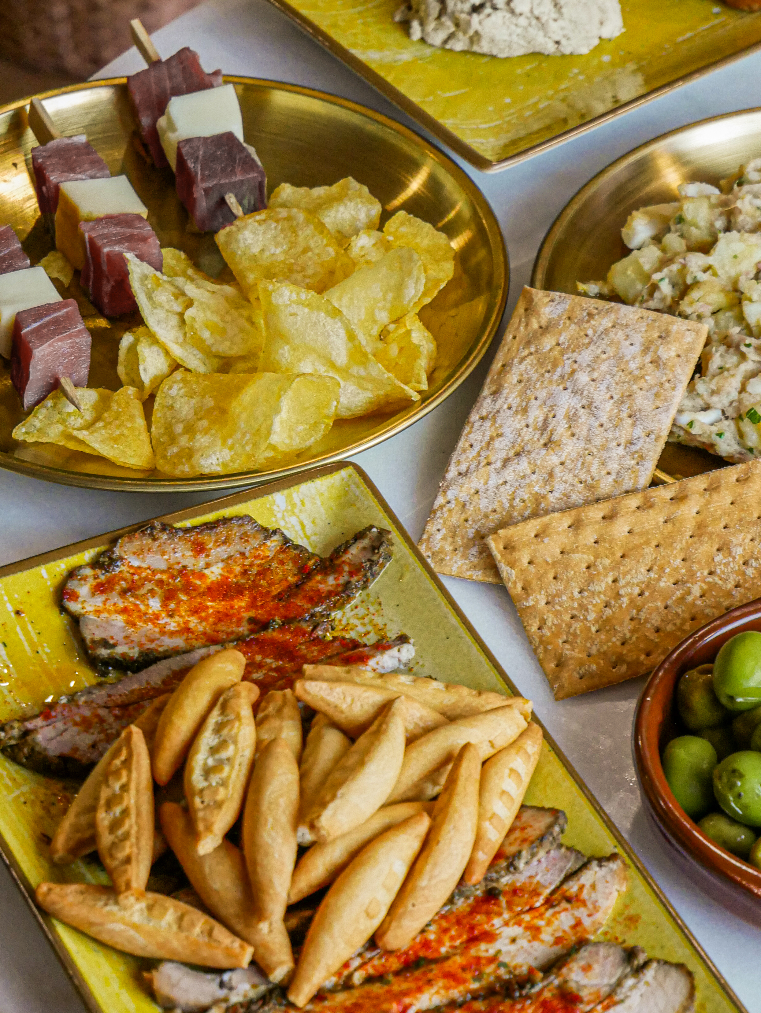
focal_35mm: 158
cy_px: 475
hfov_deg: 9.4
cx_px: 343
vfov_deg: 12.5
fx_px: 4627
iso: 1600
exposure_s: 1/125
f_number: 5.6
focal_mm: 57
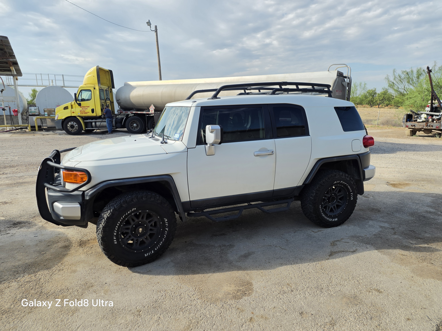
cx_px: 221
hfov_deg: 73.9
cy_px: 166
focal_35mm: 23
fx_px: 294
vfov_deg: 58.9
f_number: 1.7
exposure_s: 1/3203
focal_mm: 6.25
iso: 80
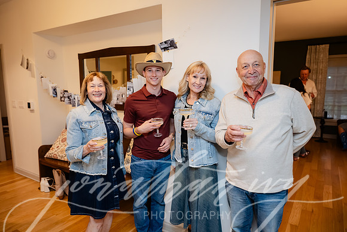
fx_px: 241
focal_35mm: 25
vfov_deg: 51.3
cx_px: 174
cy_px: 116
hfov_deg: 71.5
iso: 2800
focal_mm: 25
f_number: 3.2
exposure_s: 1/160
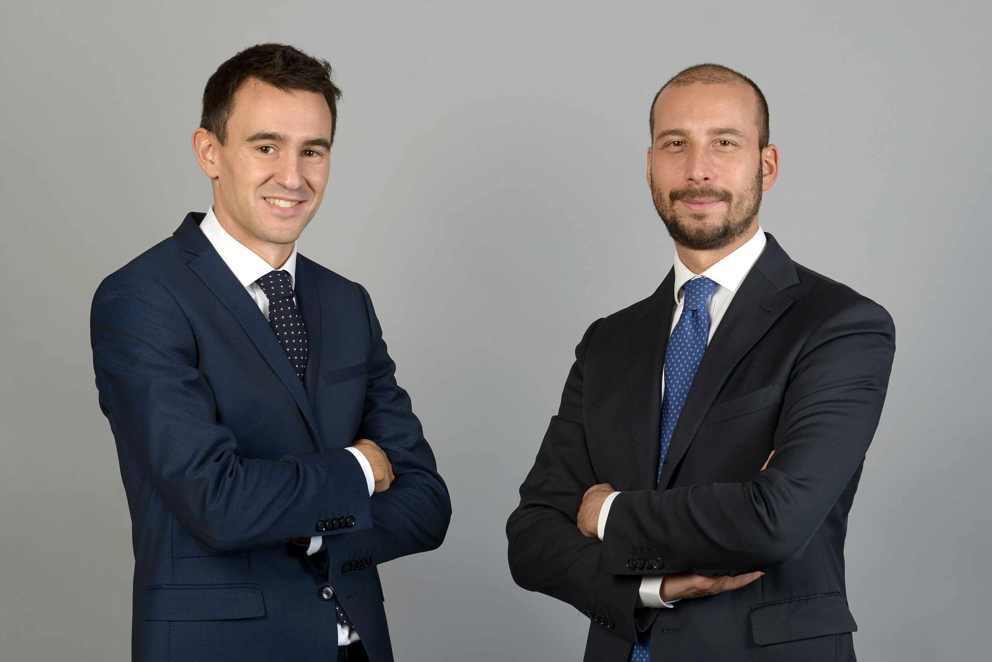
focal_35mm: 70
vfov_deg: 19.5
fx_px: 1930
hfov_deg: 28.8
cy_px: 331
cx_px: 496
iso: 200
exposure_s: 1/125
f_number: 9
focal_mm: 70
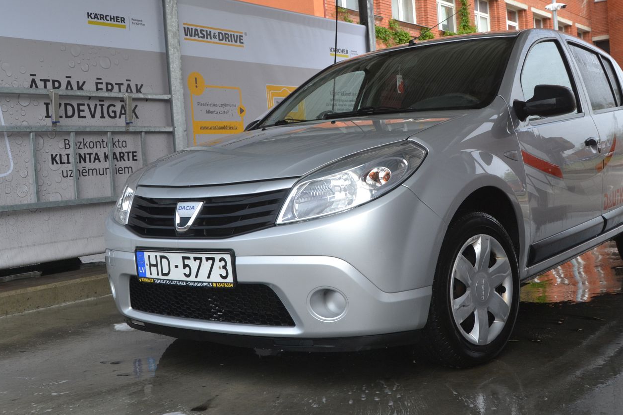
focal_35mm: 43
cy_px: 176
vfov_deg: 31.1
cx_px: 337
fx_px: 744
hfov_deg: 45.4
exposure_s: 1/250
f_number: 10
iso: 400
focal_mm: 24
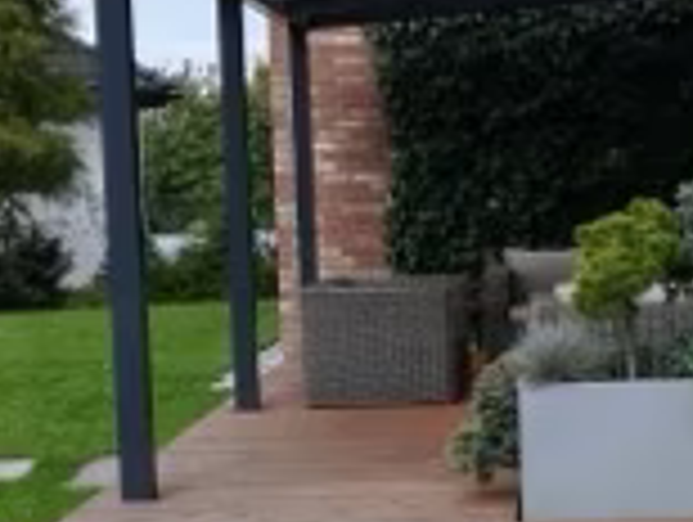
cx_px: 680
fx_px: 1624
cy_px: 382
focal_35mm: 81
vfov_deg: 18.2
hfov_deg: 23.2
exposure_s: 1/396
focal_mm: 3.83
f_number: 2.2
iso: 50
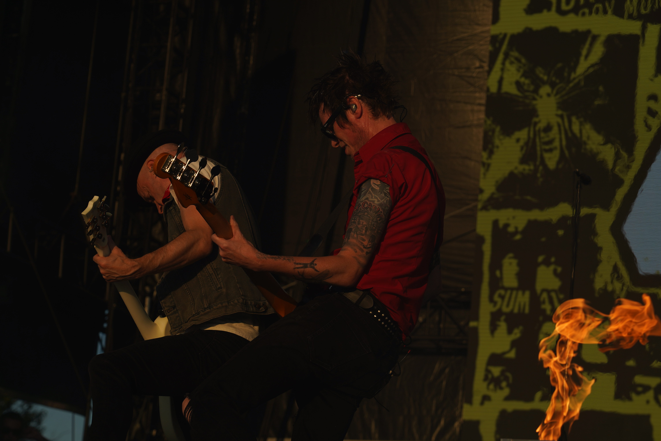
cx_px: 330
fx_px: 1928
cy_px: 220
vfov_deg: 13.0
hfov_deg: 19.5
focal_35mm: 105
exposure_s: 1/500
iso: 100
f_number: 8
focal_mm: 105
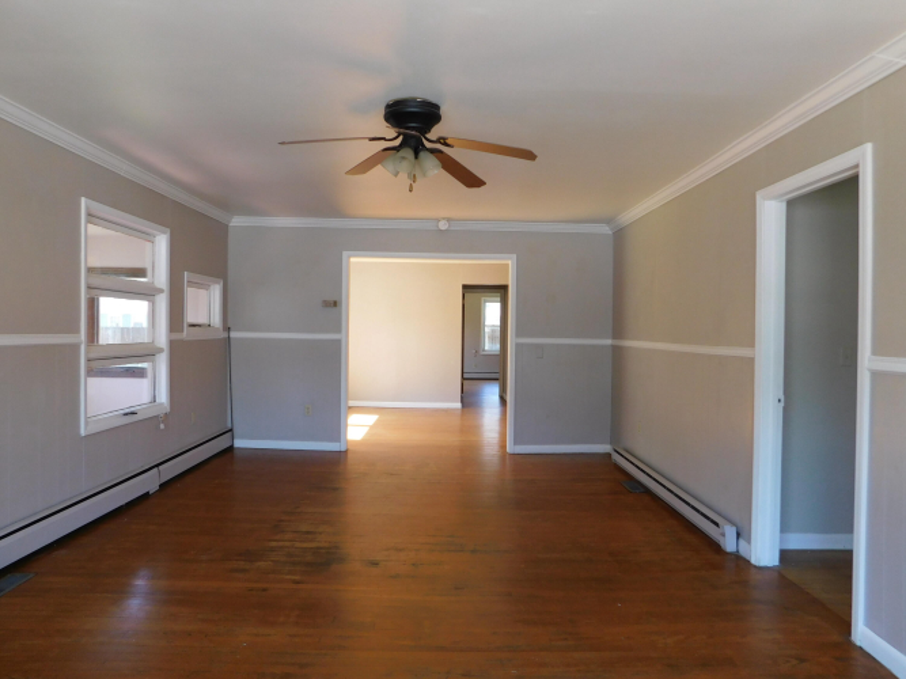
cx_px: 453
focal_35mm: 23
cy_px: 340
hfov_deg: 73.9
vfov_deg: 58.9
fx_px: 602
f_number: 3
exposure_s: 1/50
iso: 125
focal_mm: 4
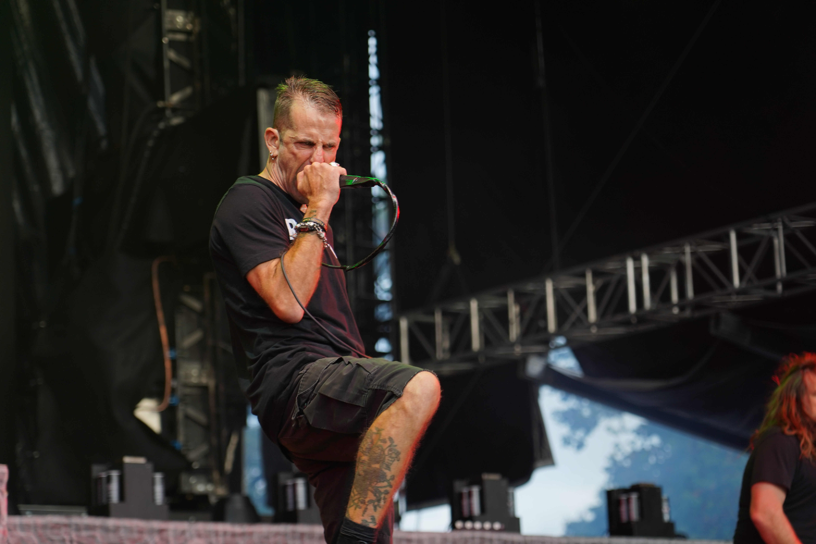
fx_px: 2357
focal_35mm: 104
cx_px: 408
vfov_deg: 13.2
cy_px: 272
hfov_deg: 19.6
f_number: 4
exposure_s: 1/125
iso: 250
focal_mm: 104
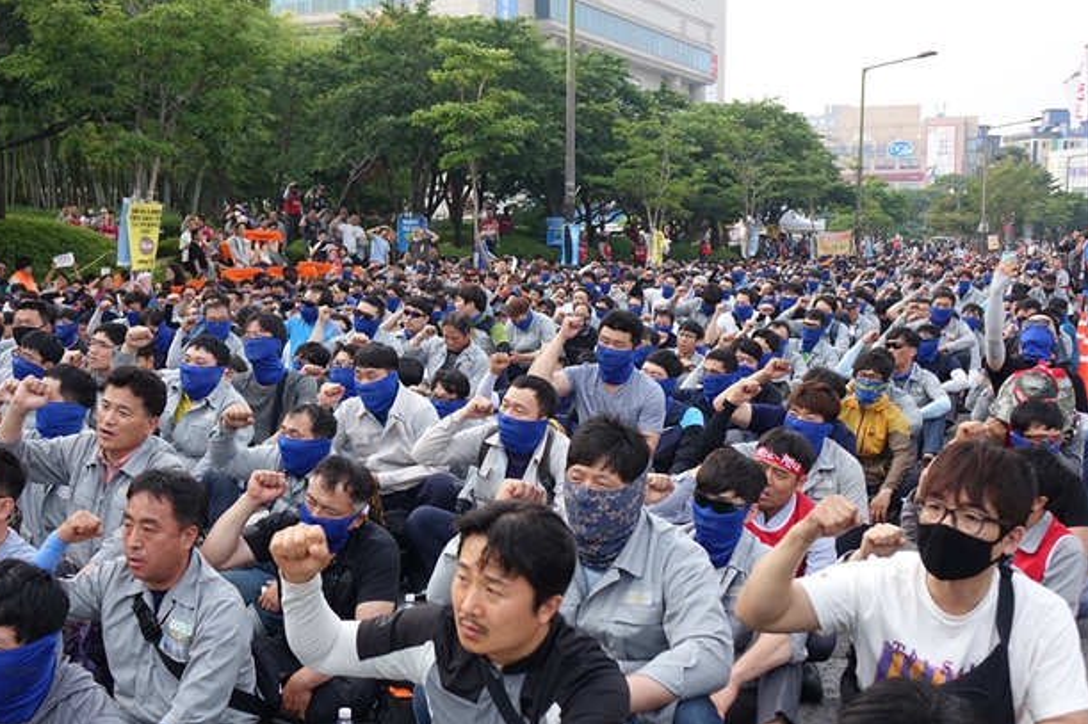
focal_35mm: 47
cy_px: 414
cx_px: 486
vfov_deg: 28.6
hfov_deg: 41.9
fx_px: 1420
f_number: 2.8
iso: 125
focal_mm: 15.13
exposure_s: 1/200
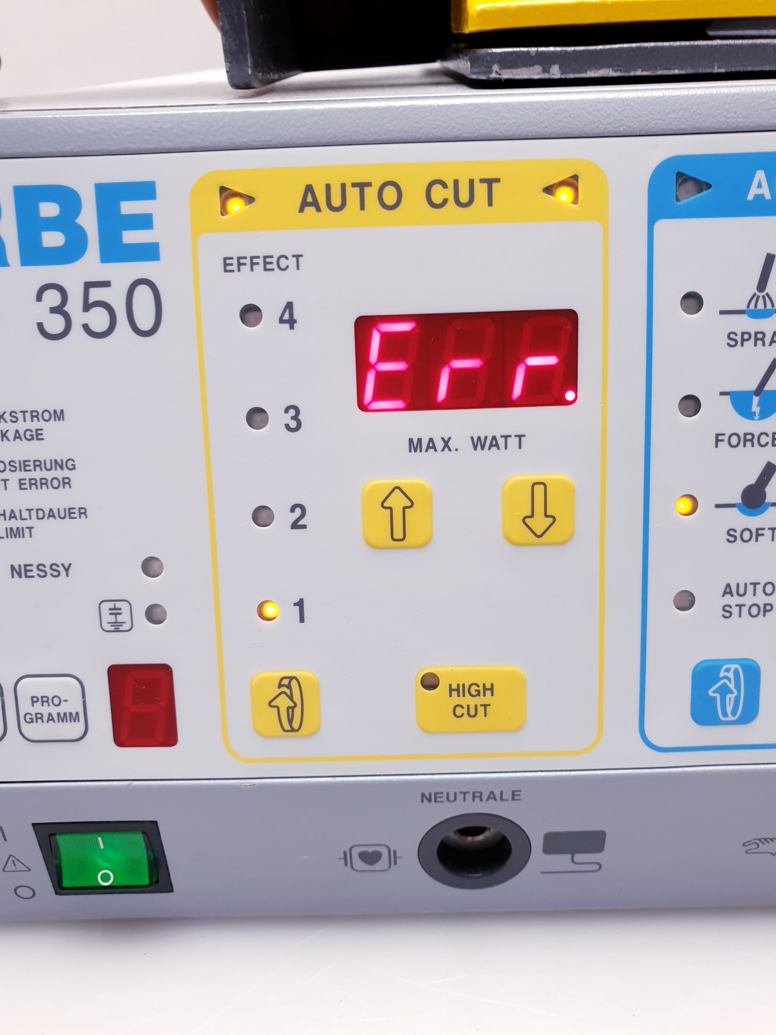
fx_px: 777
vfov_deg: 67.3
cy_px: 518
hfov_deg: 53.1
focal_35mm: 26
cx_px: 388
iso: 50
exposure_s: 1/50
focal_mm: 4.3
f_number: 2.4
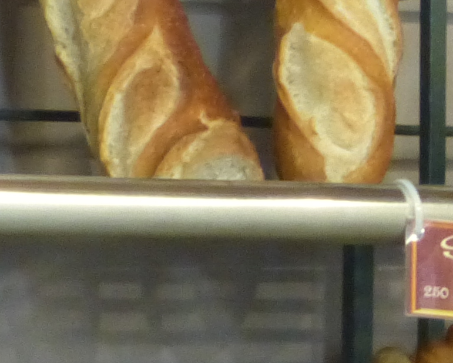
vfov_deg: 5.0
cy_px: 467
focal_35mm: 309
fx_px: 4143
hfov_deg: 6.1
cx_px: 800
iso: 400
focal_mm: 10.9
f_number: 8
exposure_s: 1/5
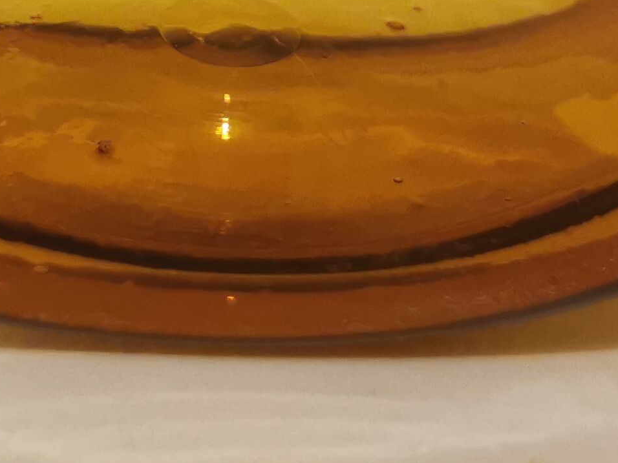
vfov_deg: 14.0
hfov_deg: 19.0
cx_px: 167
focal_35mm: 103
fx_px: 1839
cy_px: -61
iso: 320
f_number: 1.8
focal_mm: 5.58
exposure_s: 1/50
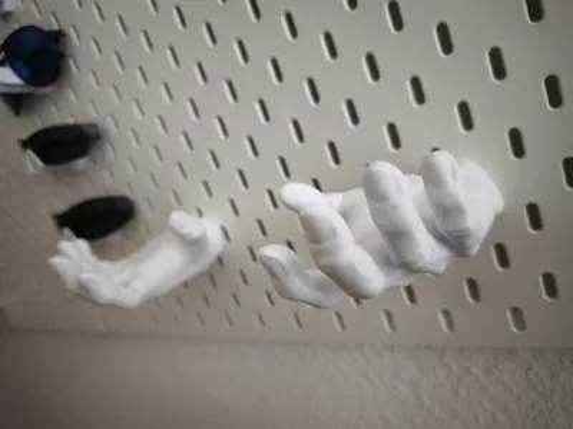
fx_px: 381
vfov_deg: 58.9
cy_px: 214
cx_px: 286
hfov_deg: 73.9
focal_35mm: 23
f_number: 1.6
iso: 800
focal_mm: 6.57
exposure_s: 1/33.3
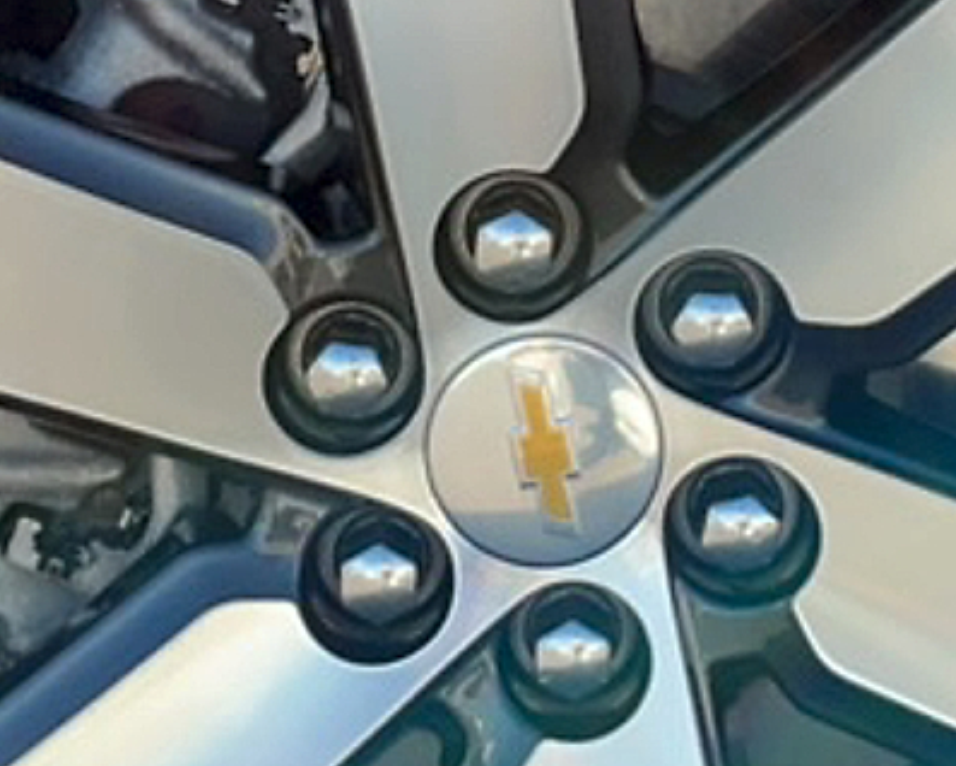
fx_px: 3340
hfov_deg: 16.3
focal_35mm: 118
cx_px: 573
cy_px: 296
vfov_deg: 13.1
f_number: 1.8
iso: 25
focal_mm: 3
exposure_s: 1/286
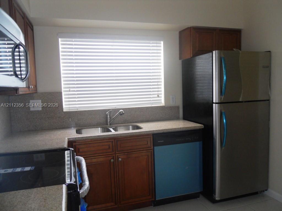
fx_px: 228
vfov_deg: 49.7
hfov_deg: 63.4
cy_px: 106
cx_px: 141
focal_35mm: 28
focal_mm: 5
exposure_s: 1/60
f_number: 2.7
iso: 250
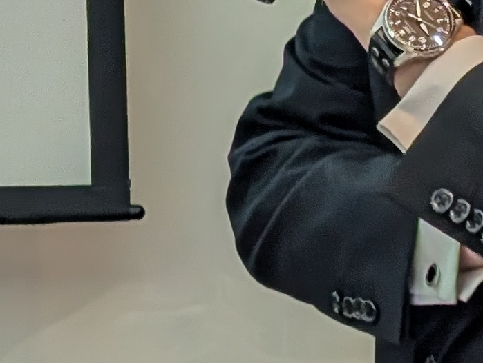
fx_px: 3995
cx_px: -7
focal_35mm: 286
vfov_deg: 5.1
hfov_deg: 6.9
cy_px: -431
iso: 83
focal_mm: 6.9
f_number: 1.68
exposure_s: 1/90
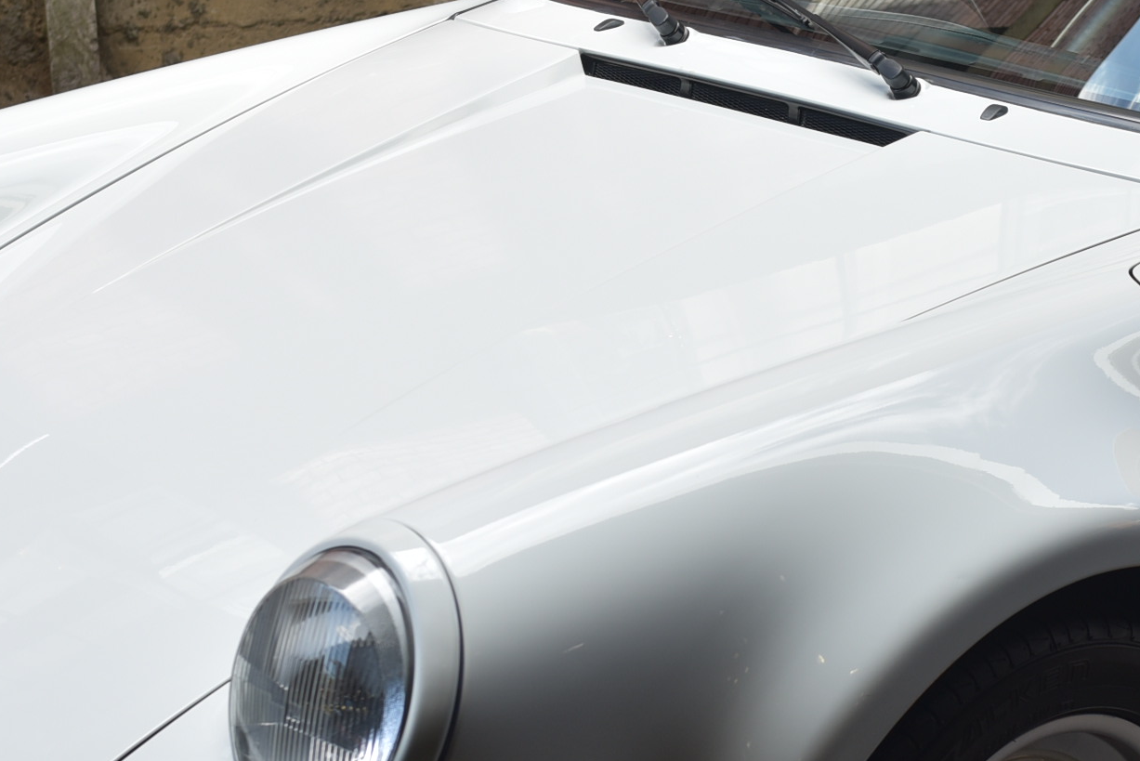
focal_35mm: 105
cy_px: 514
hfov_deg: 19.2
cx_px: 938
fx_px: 3326
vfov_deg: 13.0
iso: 125
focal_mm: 35
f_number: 4
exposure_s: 1/250
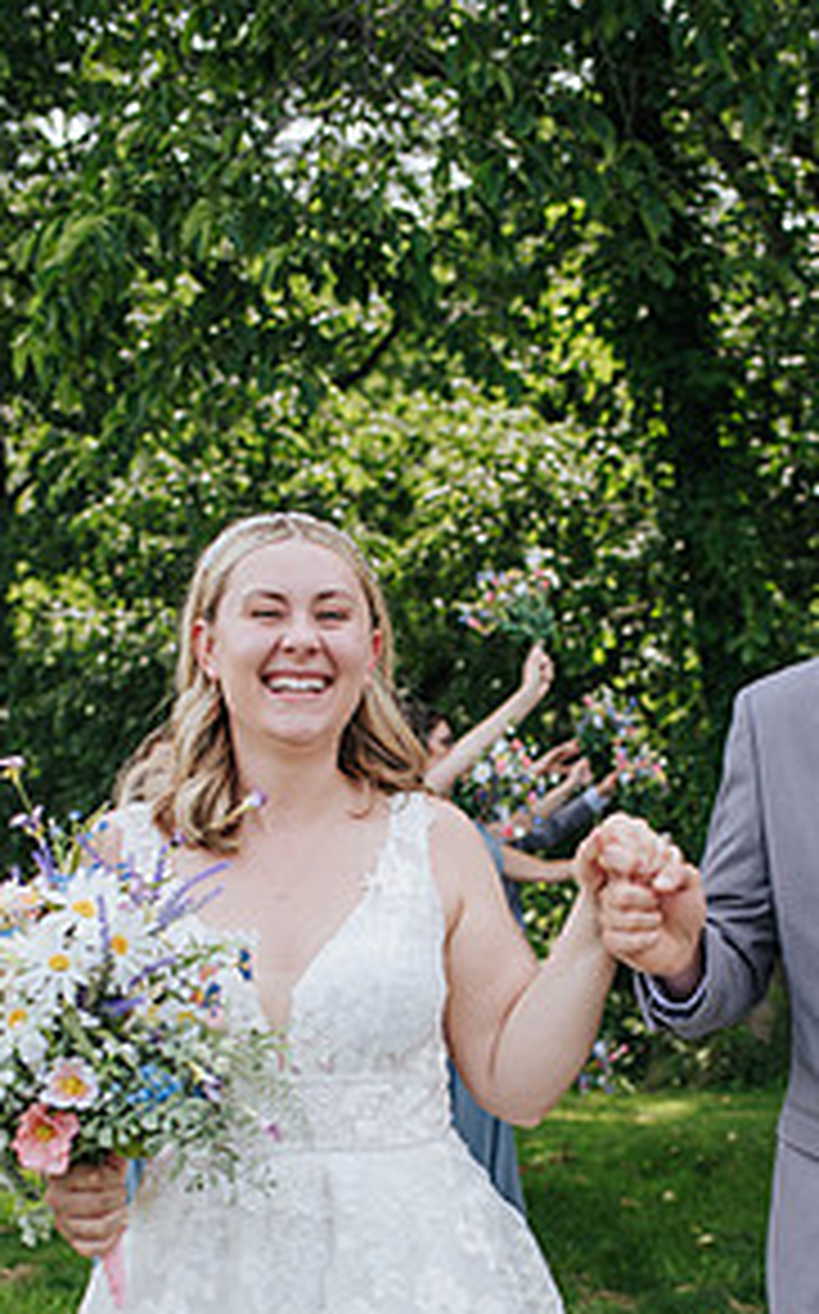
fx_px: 1968
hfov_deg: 23.4
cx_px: 540
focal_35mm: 55
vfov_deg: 36.1
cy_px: 986
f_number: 3.2
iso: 100
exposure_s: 1/400
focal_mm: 35
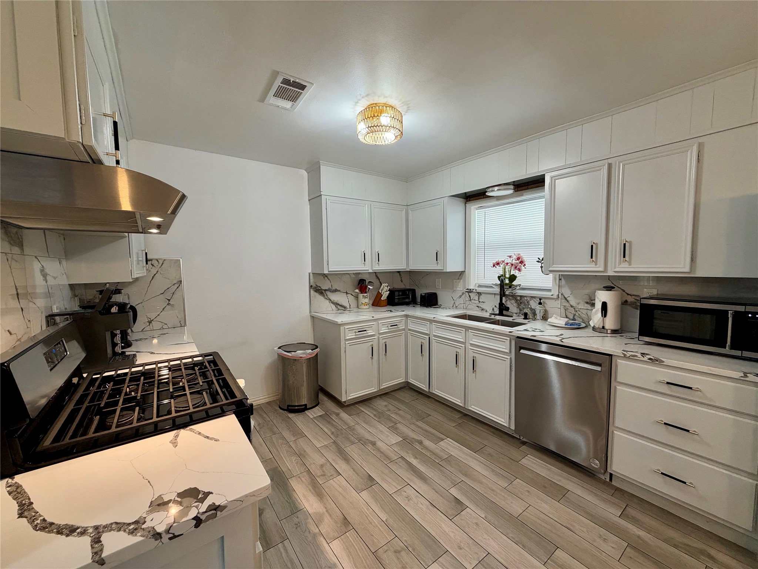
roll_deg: +0.7
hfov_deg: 102.1
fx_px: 307
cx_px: 379
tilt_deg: -3.9
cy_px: 284
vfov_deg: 85.7
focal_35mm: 14
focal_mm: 2.22
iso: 250
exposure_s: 1/120
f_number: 2.2
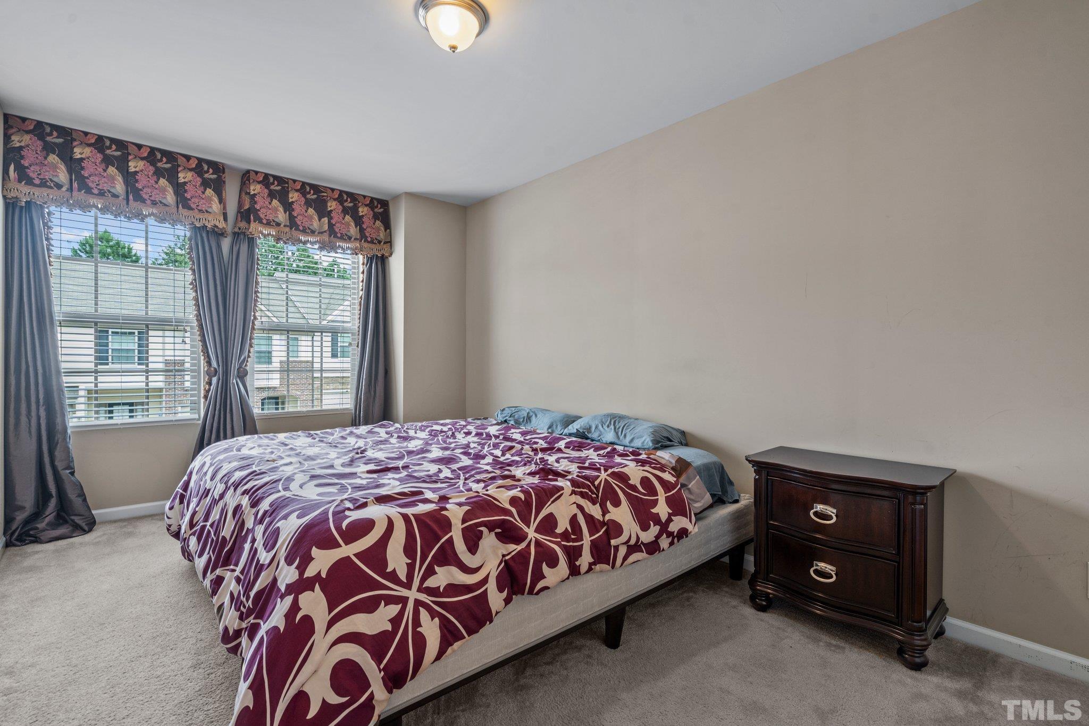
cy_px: 363
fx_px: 484
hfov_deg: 96.7
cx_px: 544
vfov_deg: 73.7
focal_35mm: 16
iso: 400
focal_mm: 16
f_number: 8
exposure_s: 1
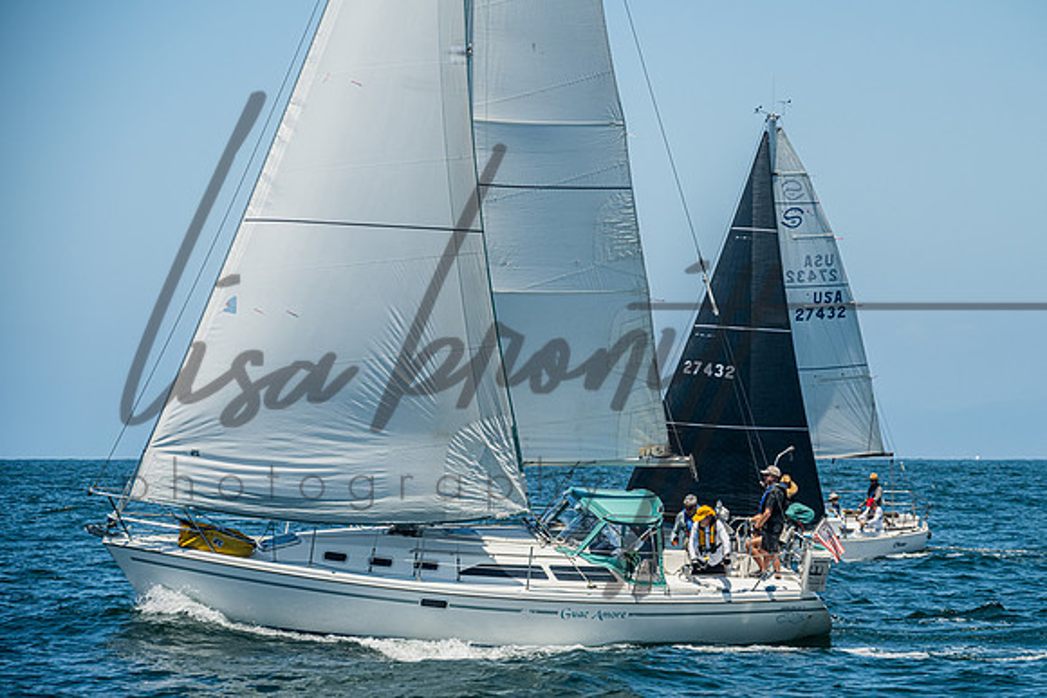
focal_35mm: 154
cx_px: 611
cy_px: 403
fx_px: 4485
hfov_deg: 13.3
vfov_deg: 8.9
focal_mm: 130
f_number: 6.3
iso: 320
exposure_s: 1/1250
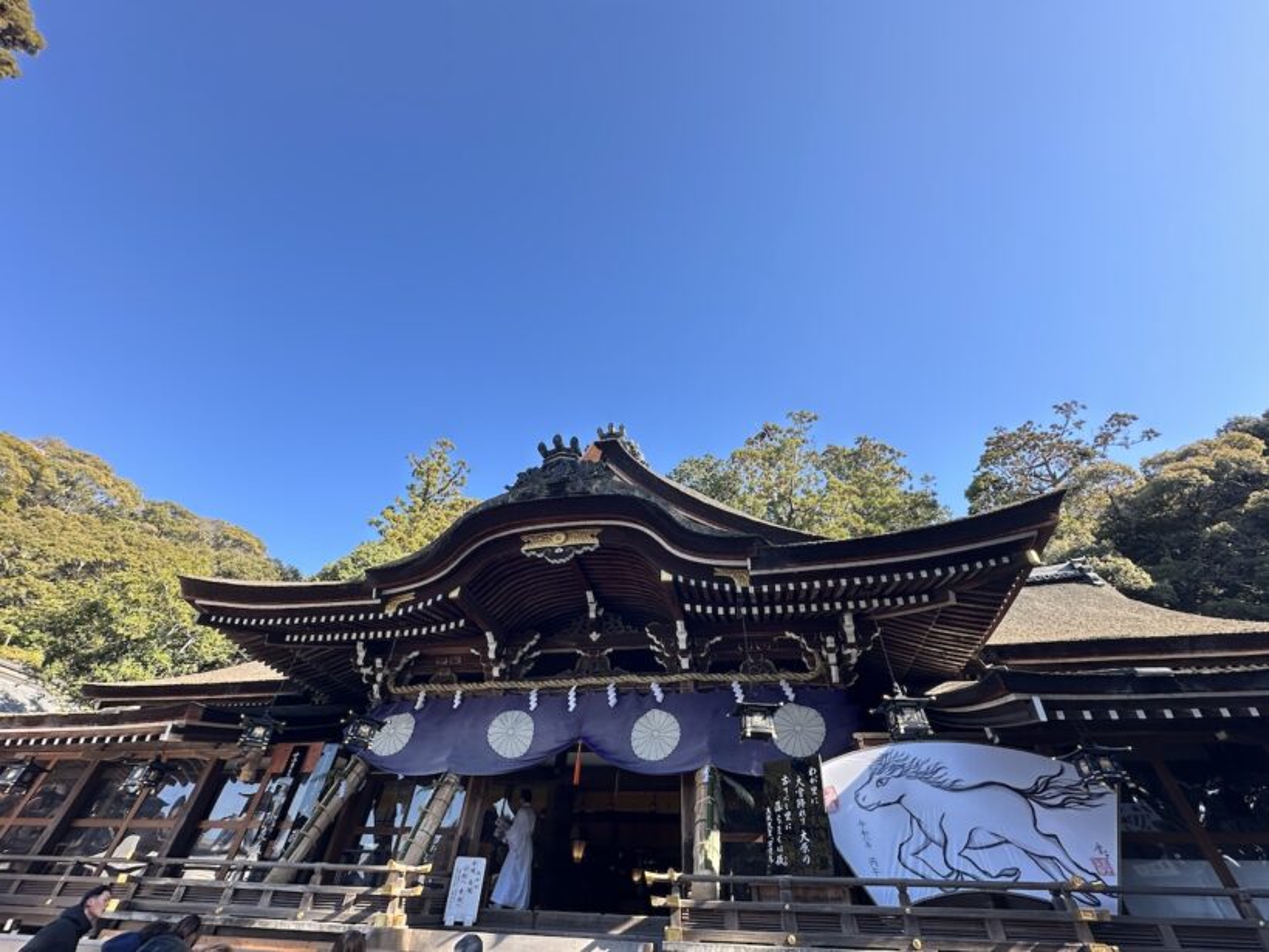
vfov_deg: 85.7
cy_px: 476
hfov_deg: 102.1
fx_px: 513
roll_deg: -2.2
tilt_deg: +41.5
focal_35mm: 14
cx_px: 634
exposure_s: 1/283
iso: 40
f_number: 2.2
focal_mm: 2.22
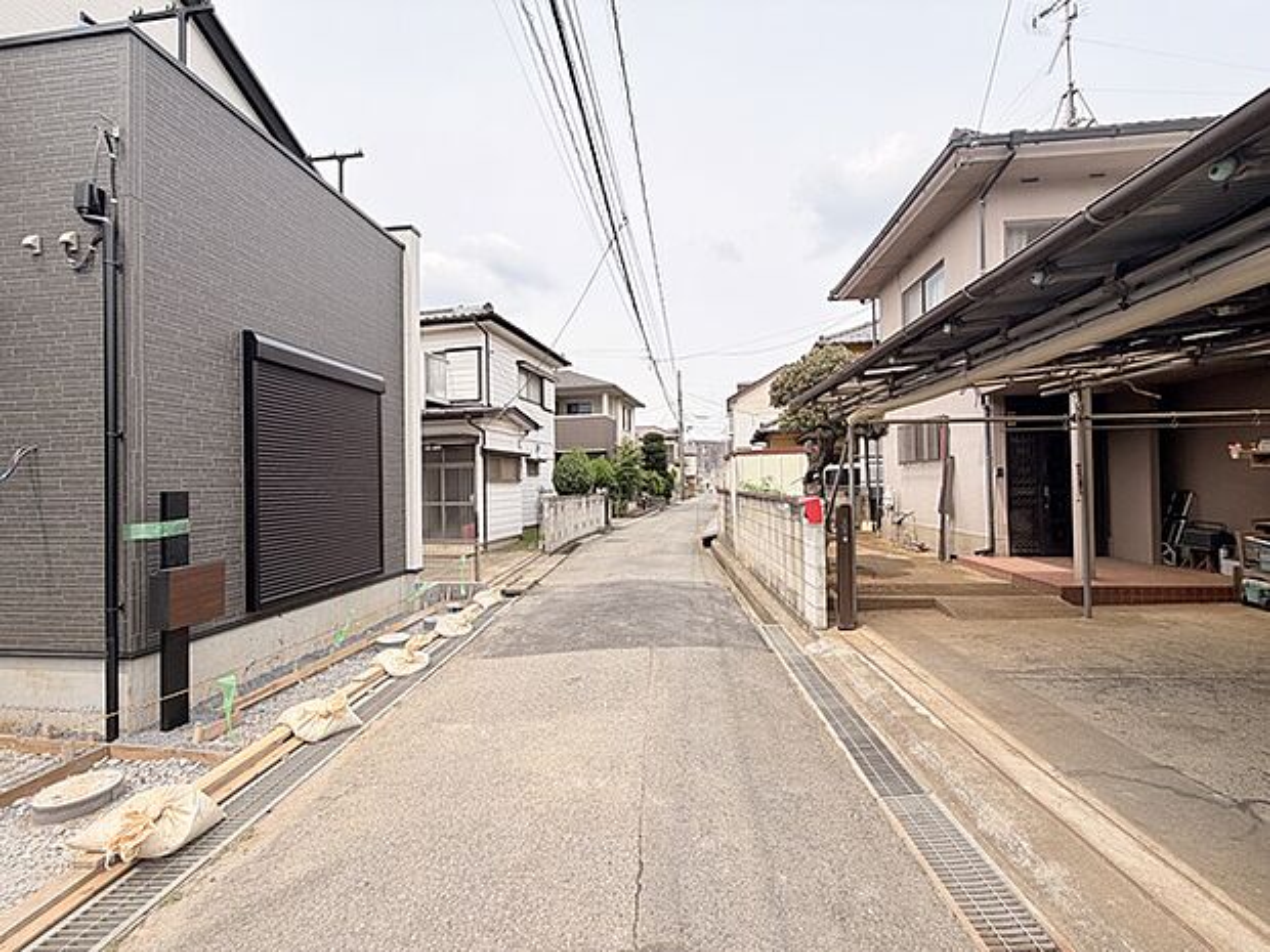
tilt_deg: +1.2
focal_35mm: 14
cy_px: 476
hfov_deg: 102.1
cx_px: 635
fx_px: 514
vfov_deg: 85.7
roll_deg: +2.3
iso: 20
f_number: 2.2
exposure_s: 1/970
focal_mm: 2.22
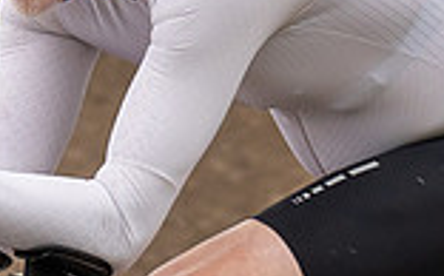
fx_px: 8651
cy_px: 191
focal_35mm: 716
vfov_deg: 1.8
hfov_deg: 2.9
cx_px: 166
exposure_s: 1/1000
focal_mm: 70
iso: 250
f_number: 3.5
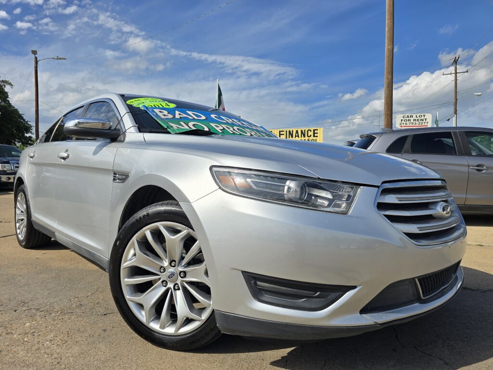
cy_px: 185
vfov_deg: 58.9
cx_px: 246
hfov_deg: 73.9
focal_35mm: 23
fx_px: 328
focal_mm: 6.3
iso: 12
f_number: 1.7
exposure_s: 1/1920
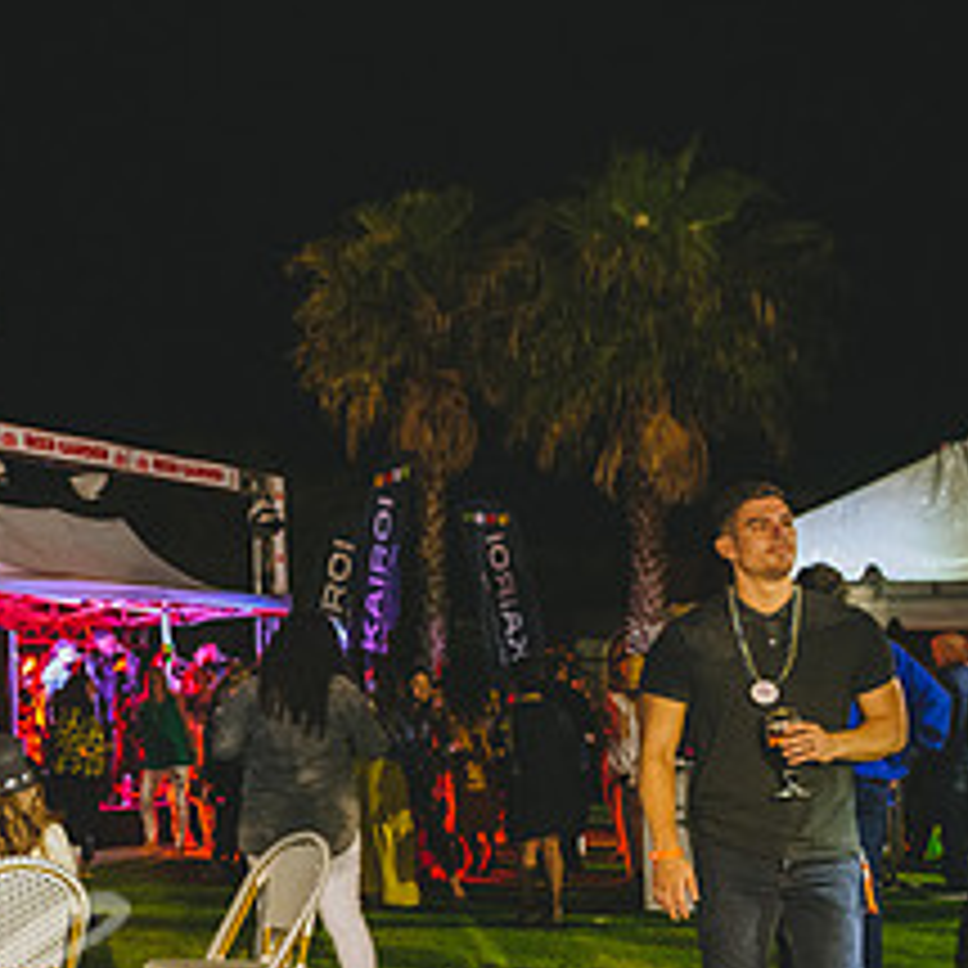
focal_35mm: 55
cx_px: -131
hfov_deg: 28.0
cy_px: 637
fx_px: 1740
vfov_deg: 30.9
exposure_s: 1/60
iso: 4000
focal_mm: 24
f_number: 2.8
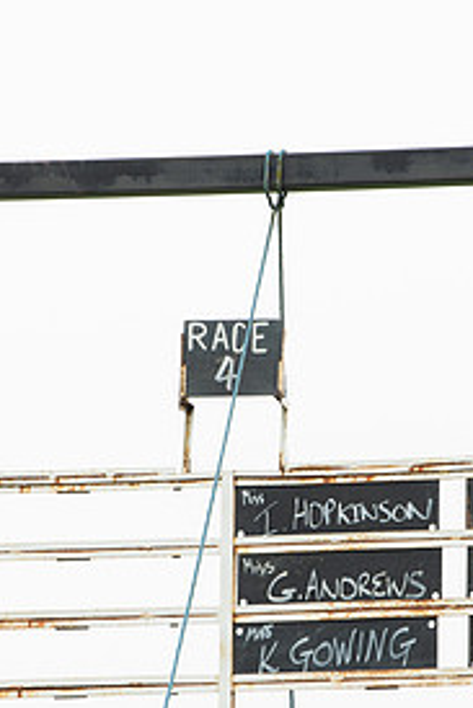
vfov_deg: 4.2
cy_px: 517
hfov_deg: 2.8
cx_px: 321
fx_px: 9684
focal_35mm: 492
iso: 200
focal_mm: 200
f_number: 5
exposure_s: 1/500
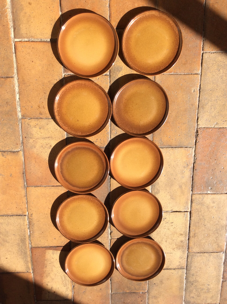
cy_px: 152
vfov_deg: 56.9
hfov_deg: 44.1
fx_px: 281
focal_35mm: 32
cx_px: 114
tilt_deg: -75.0
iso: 32
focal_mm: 3.3
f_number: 2.4
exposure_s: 1/969
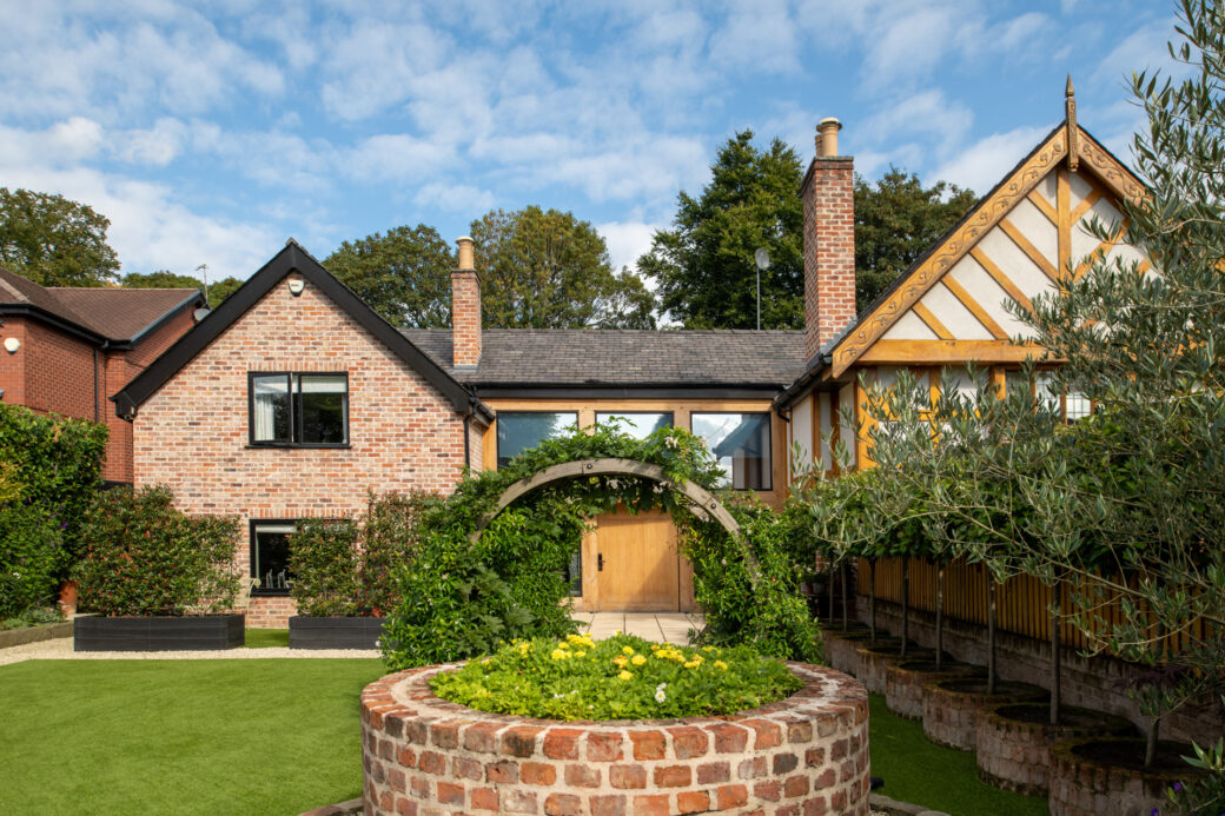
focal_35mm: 24
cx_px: 612
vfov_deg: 53.1
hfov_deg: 73.8
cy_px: 408
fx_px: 816
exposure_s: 1/320
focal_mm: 24
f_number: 8
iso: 200
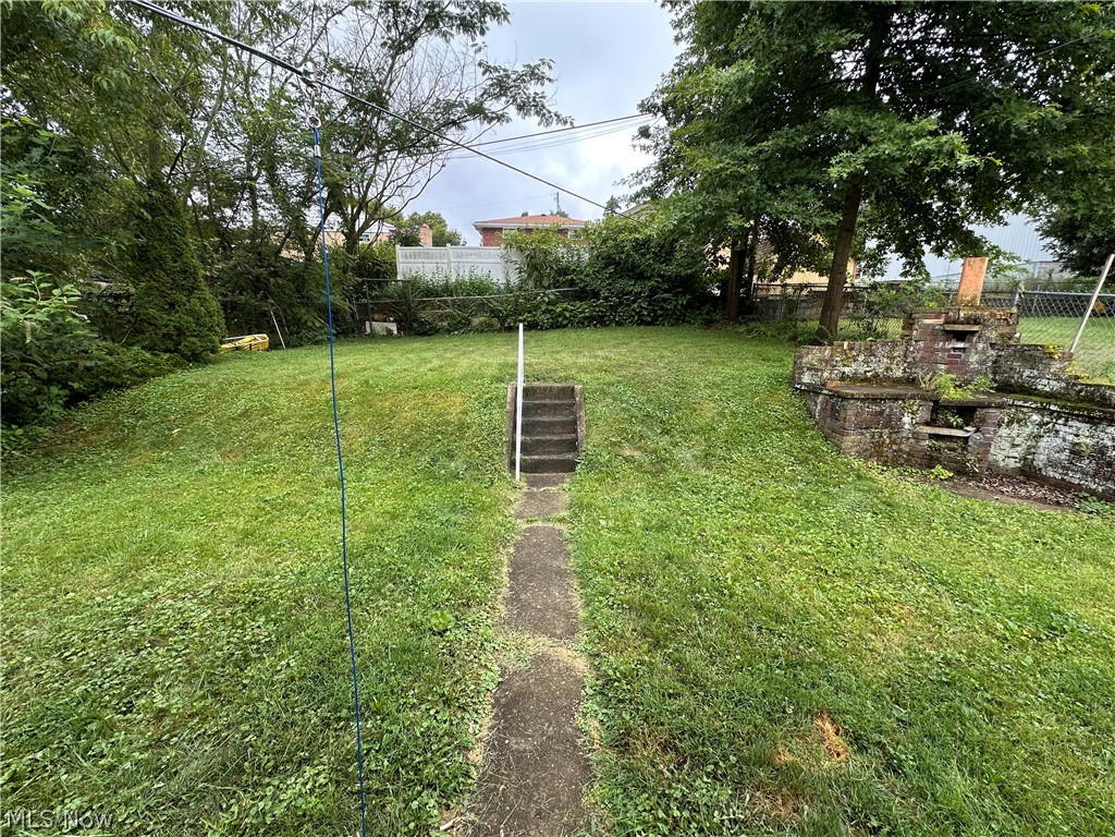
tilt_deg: -12.6
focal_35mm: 14
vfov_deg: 85.7
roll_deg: -1.9
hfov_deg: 102.1
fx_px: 451
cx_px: 558
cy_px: 418
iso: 40
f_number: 2.2
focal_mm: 2.22
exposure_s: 1/290
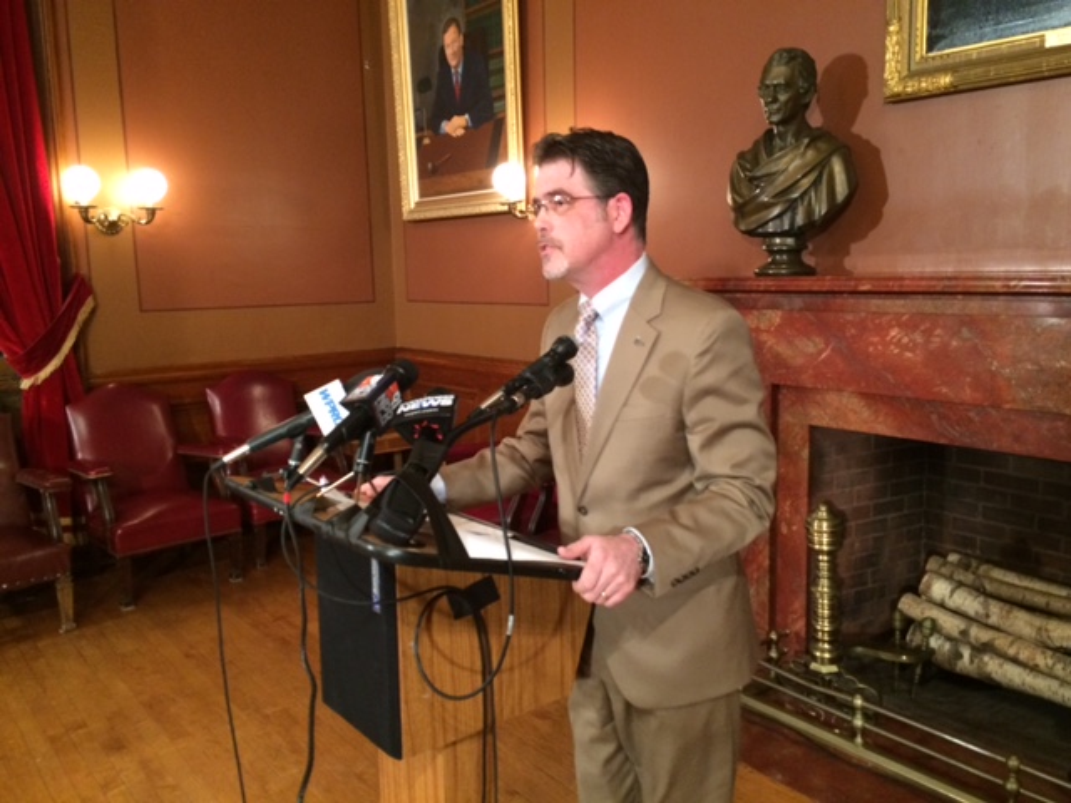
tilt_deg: -9.7
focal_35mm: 29
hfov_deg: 61.7
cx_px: 536
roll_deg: +1.6
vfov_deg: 48.2
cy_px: 402
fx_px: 897
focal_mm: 4.15
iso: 250
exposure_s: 1/17
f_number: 2.2
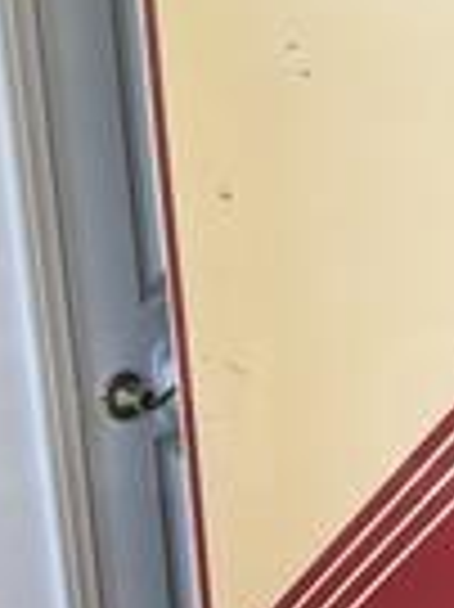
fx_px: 1244
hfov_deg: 19.2
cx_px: 587
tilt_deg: -15.0
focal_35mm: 71
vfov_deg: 27.2
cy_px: 410
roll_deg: -0.4
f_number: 1.78
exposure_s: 1/60
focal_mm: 6.76
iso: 250
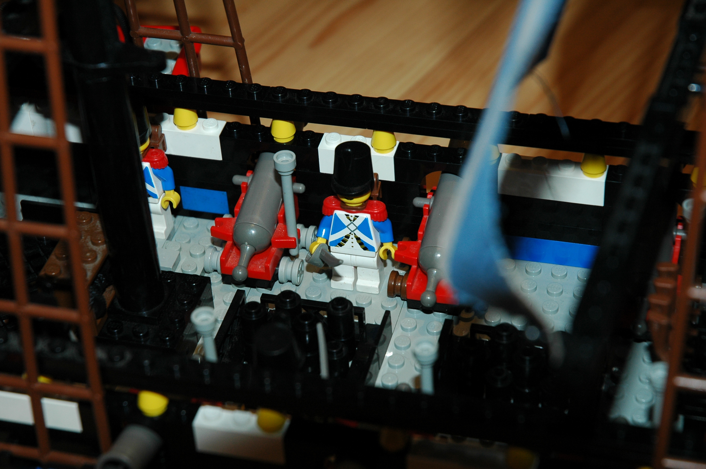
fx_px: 2057
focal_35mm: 105
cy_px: 234
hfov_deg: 19.5
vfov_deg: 13.0
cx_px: 353
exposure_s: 1/125
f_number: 7.1
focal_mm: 70
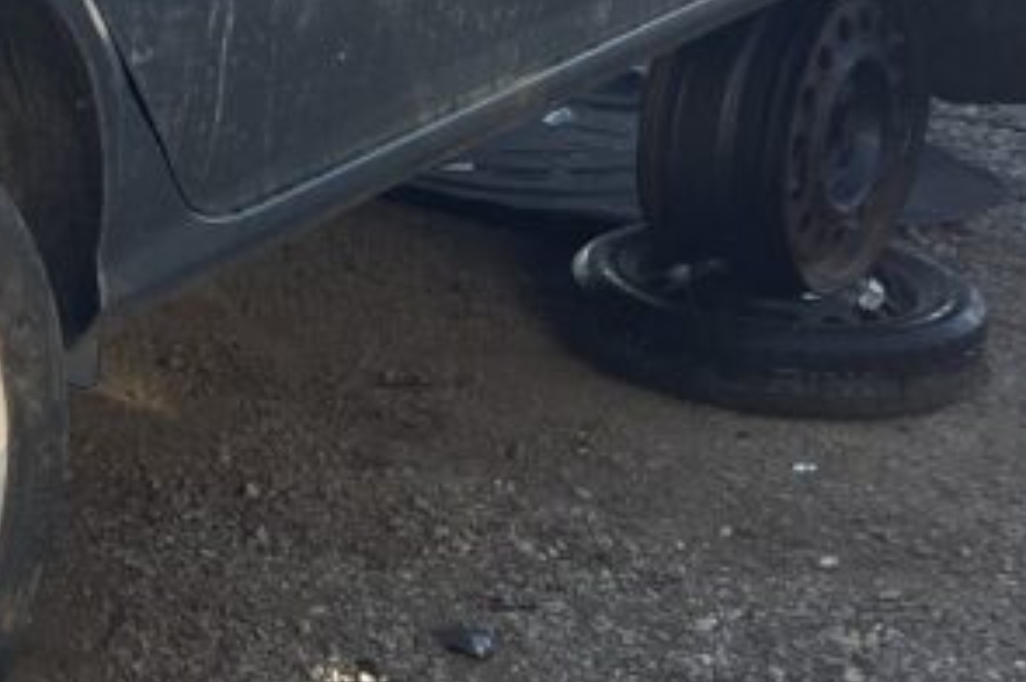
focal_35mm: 94
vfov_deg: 14.4
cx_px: -487
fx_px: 2676
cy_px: 94
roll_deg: +3.4
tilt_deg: -14.7
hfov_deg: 19.2
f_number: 1.6
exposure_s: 1/657
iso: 50
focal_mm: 5.1
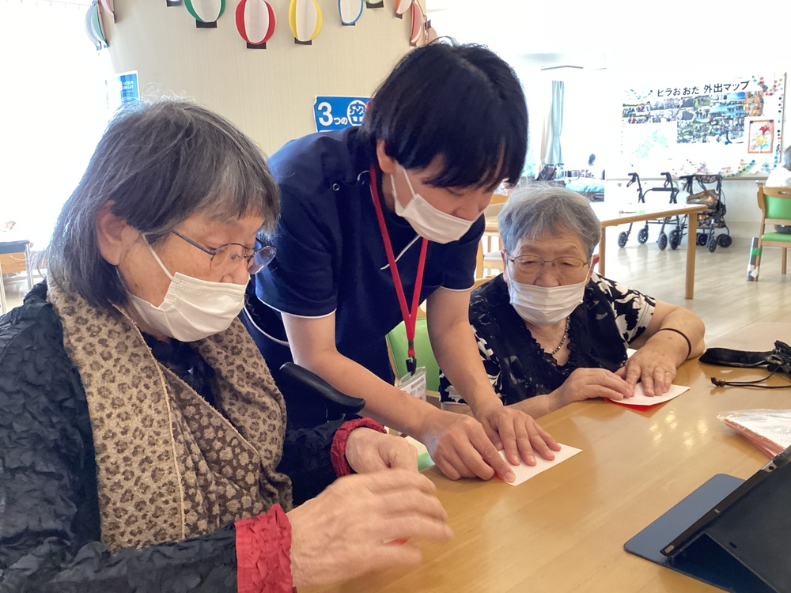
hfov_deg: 58.4
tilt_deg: -13.1
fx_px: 708
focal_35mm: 31
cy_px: 296
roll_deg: +2.5
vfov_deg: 45.4
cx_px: 396
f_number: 2.4
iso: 250
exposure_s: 1/60
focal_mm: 3.3
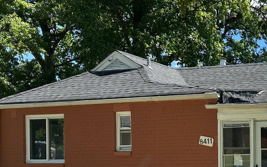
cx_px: 305
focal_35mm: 61
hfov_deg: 29.6
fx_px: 444
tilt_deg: +0.8
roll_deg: +0.0
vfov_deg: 20.8
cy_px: 154
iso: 80
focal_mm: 6.86
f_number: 1.78
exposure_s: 1/2110
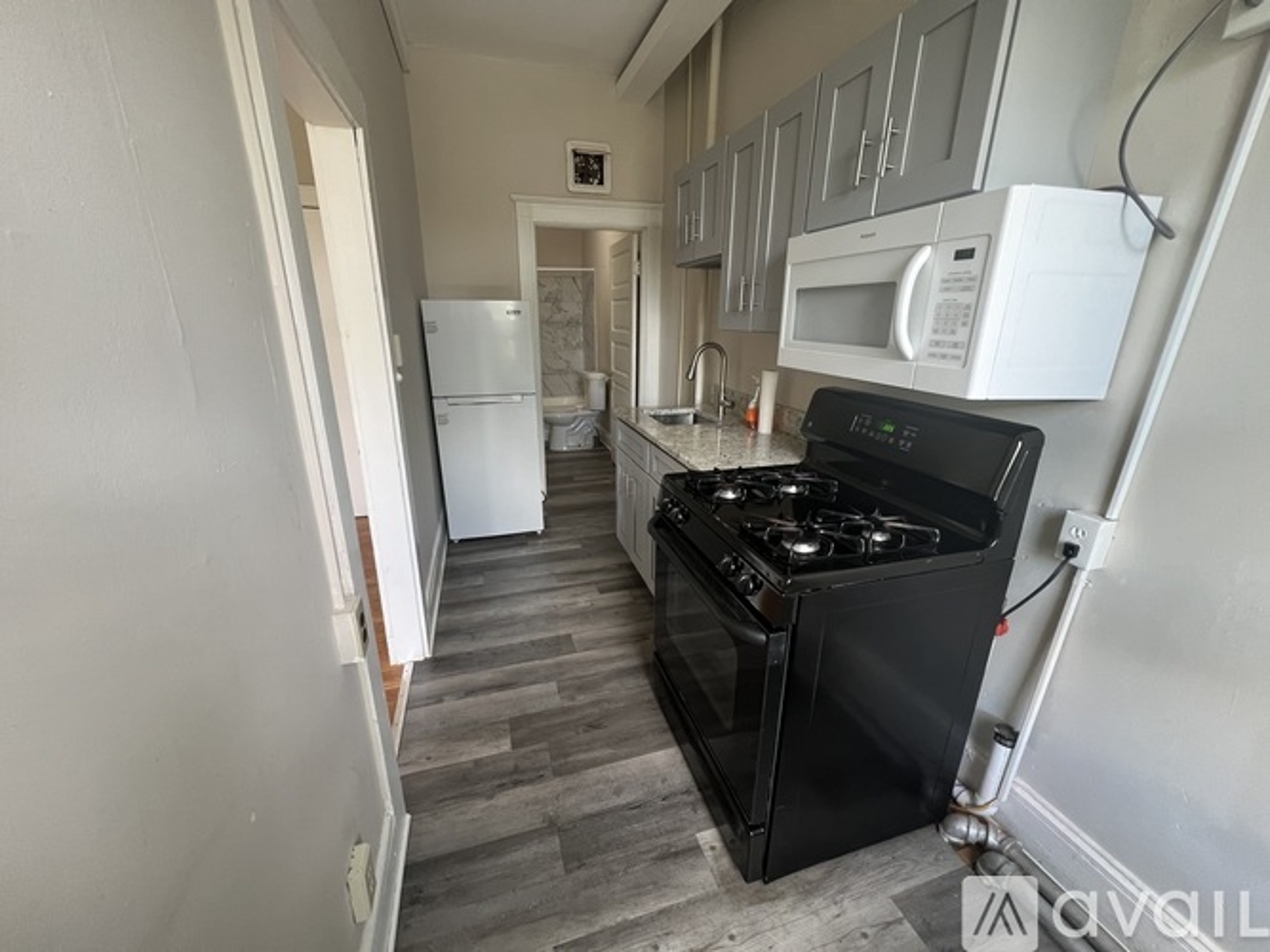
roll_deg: -1.0
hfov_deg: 106.2
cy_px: 476
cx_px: 635
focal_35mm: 13
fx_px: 477
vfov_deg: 89.9
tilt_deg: -16.7
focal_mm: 1.57
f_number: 1.8
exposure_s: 1/60
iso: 160
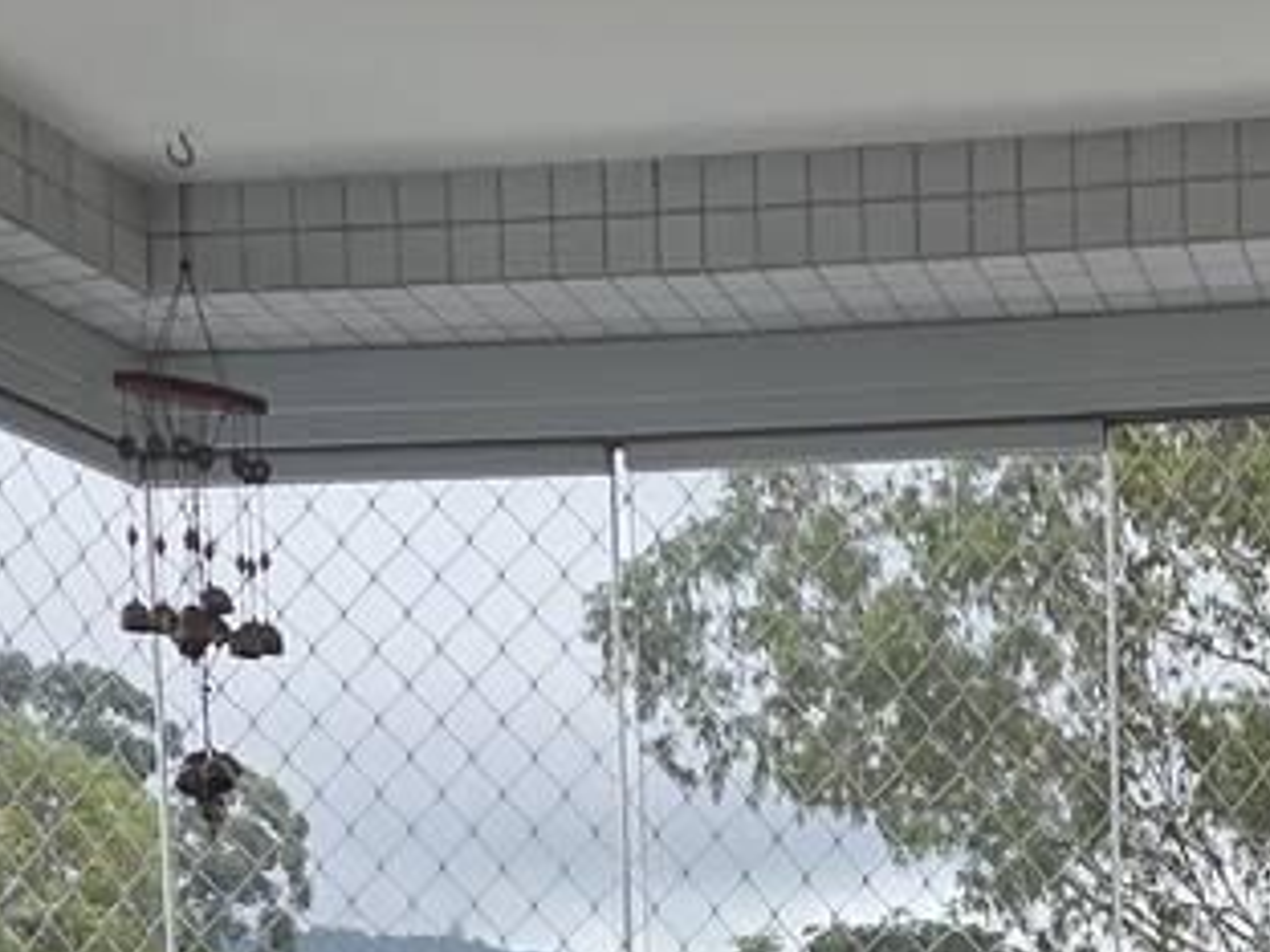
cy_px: 1440
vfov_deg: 20.7
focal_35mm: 60
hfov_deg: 29.7
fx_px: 2201
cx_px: 1319
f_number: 1.9
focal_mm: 2.2
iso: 40
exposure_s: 1/1002
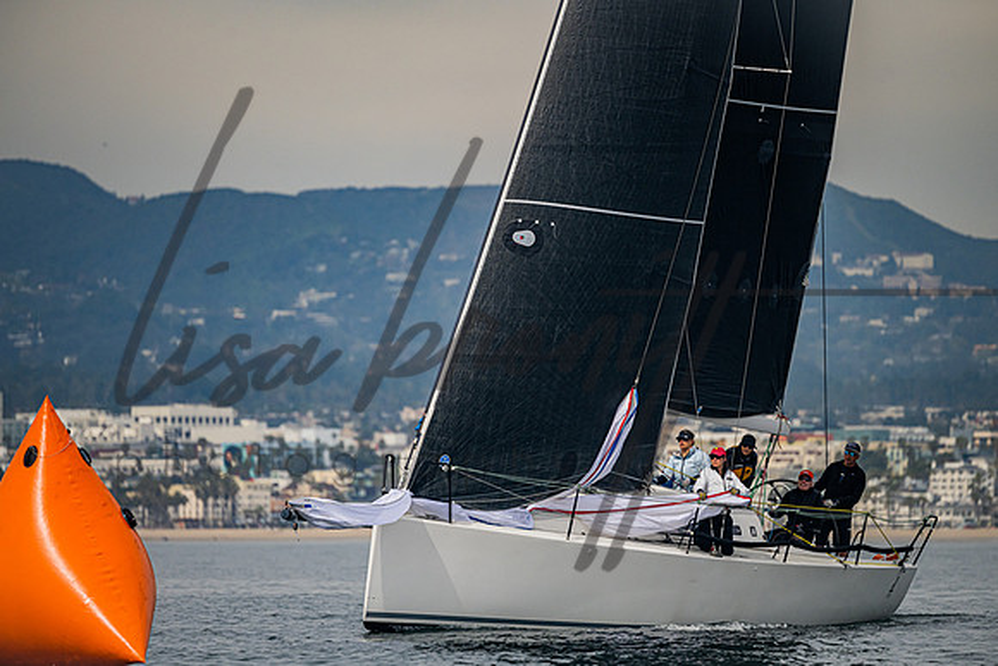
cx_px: 515
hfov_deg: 5.6
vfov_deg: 3.7
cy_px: 333
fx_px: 10242
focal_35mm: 369
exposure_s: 1/6400
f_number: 5.3
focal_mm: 350
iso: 400
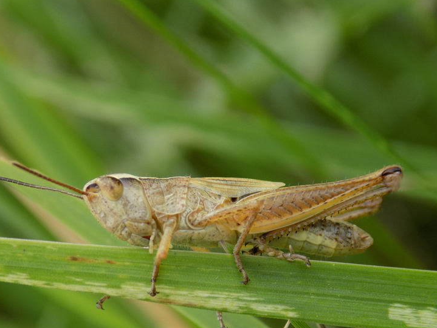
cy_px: 187
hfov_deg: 14.1
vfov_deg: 10.6
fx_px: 1767
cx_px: 185
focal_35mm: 140
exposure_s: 1/100
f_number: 4.8
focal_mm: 20.9
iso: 80
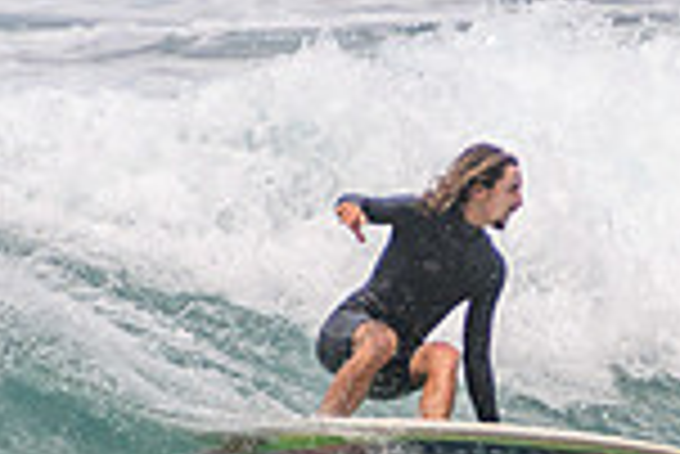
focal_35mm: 2104
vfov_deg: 0.7
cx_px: 323
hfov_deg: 1.0
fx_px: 39780
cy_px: 286
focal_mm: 400
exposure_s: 1/2000
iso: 125
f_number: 5.6
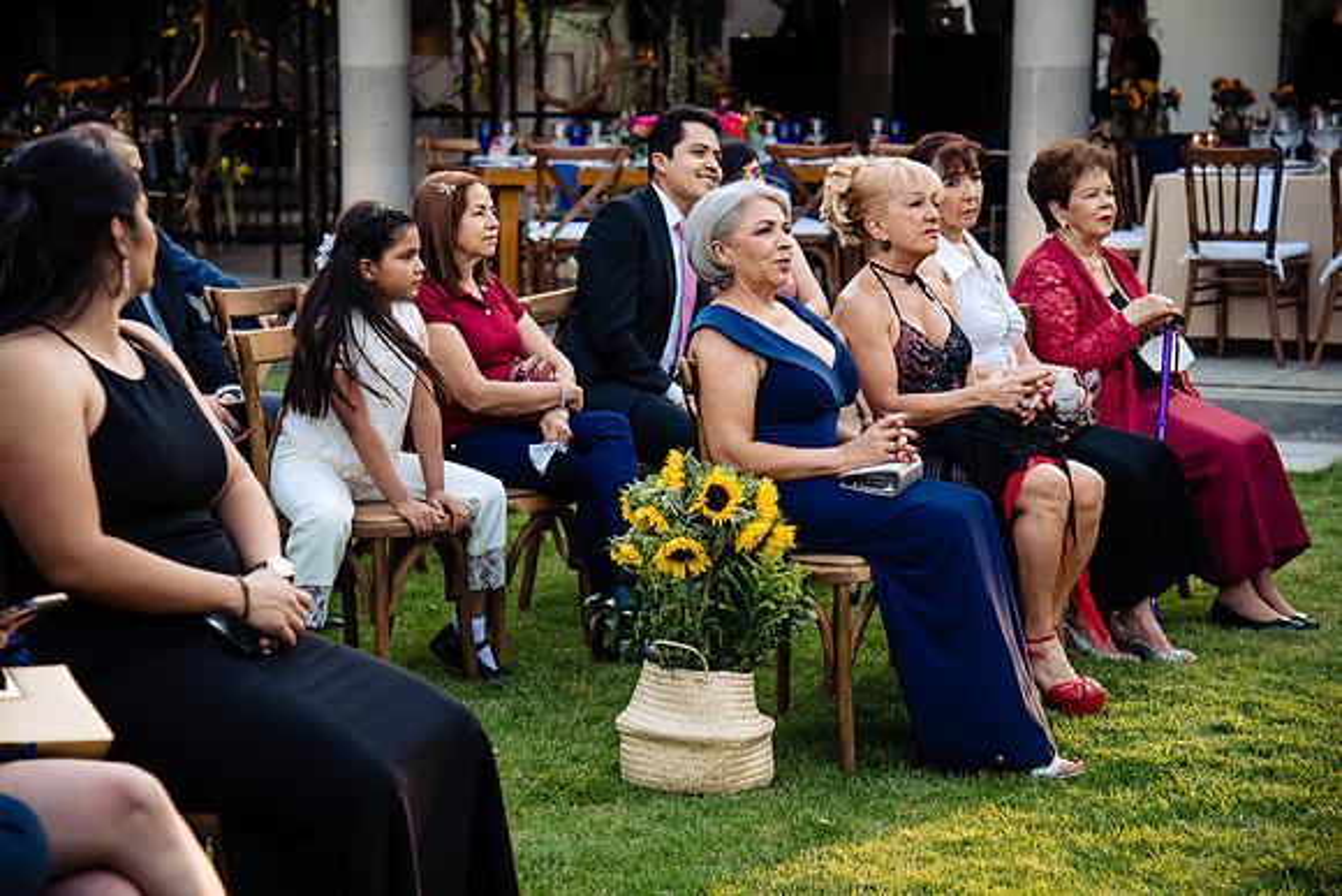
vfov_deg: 16.7
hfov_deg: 24.8
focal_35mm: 82
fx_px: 3048
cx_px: 671
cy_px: 427
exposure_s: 1/400
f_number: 4.5
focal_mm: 78
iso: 800
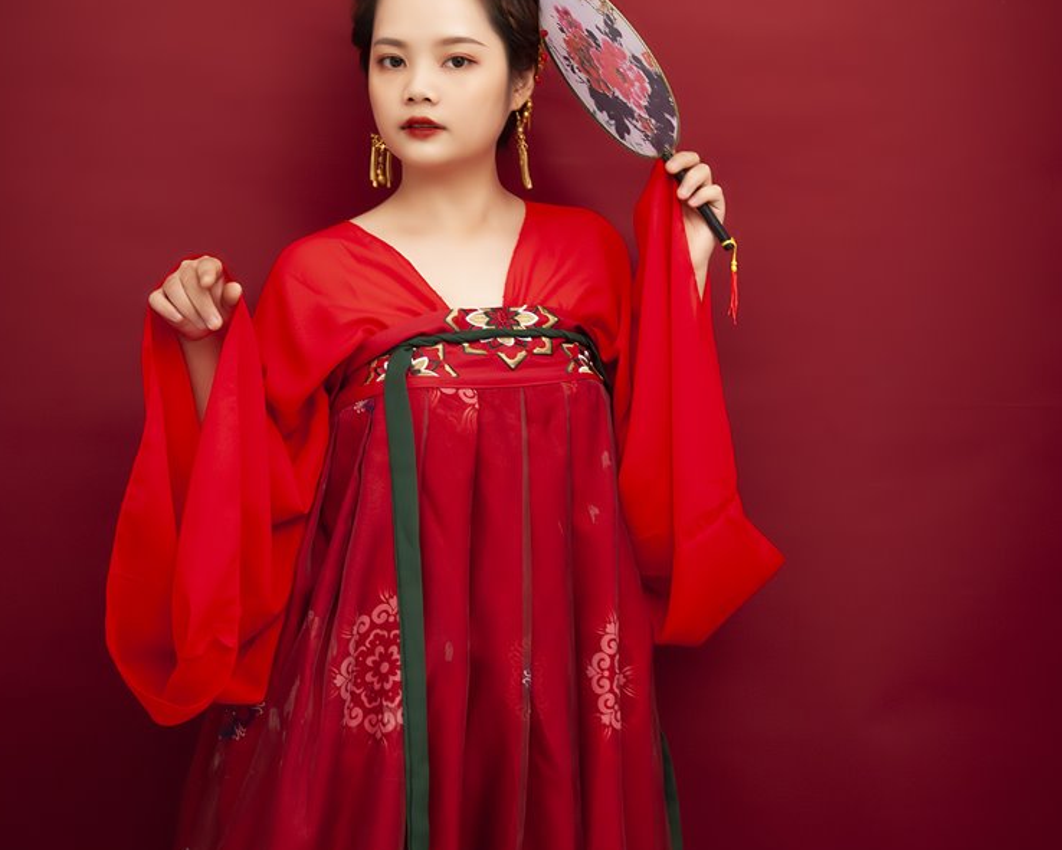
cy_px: 316
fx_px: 2295
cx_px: 456
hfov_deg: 26.0
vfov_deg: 20.9
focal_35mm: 73
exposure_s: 1/160
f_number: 7.1
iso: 250
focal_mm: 45
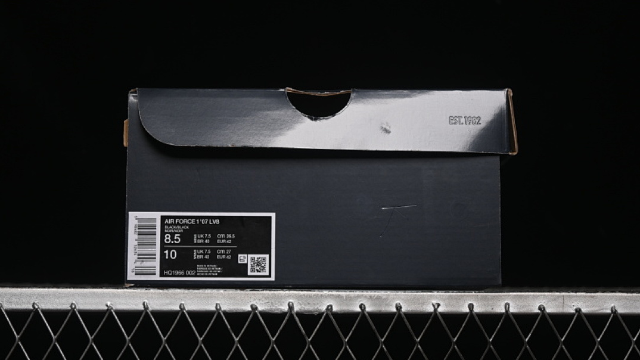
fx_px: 1341
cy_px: 153
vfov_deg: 15.3
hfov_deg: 26.9
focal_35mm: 79
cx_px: 319
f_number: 6.3
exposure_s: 1/50
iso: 160
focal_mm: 50
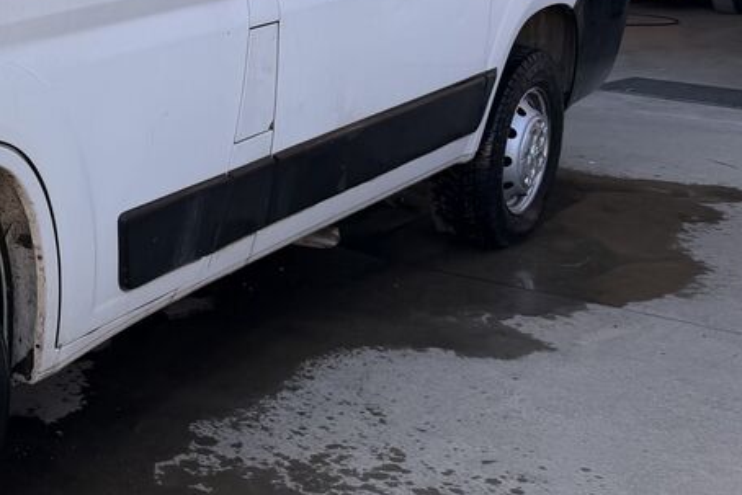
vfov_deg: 20.3
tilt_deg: -7.7
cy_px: 83
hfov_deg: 26.7
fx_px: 1361
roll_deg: -0.7
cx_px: -172
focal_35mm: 66
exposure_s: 1/1337
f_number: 1.78
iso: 80
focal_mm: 6.76
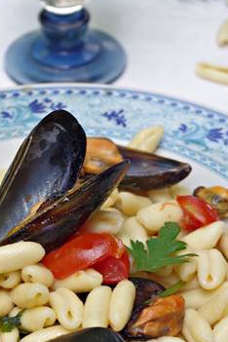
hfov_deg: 9.3
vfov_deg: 13.9
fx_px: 1398
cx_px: 112
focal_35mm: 147
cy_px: 242
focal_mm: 43
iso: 100
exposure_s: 1/100
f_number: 7.1
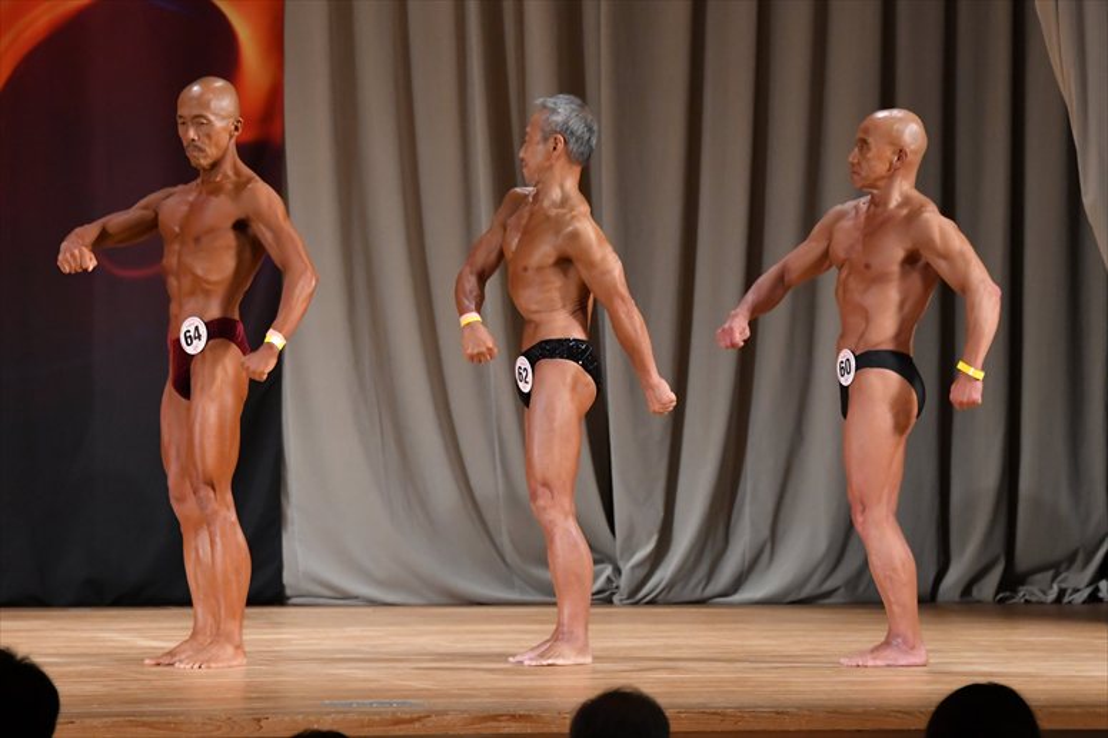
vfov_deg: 5.7
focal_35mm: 240
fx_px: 7383
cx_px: 554
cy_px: 369
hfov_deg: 8.6
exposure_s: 1/400
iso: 4500
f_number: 5.6
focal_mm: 160
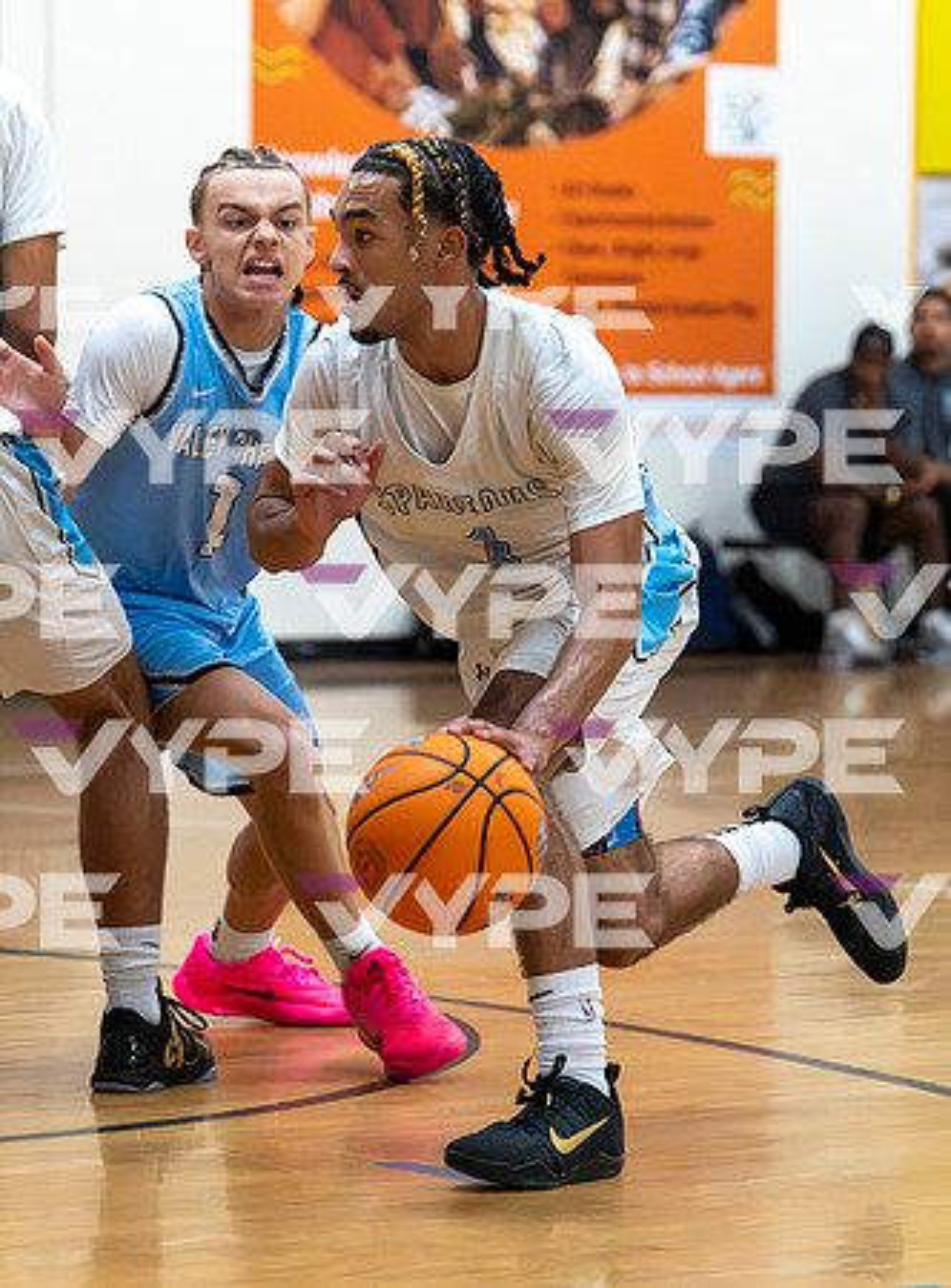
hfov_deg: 8.4
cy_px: 622
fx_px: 6442
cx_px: 419
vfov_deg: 11.4
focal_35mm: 174
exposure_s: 1/1250
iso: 10000
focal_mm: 88
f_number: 3.2
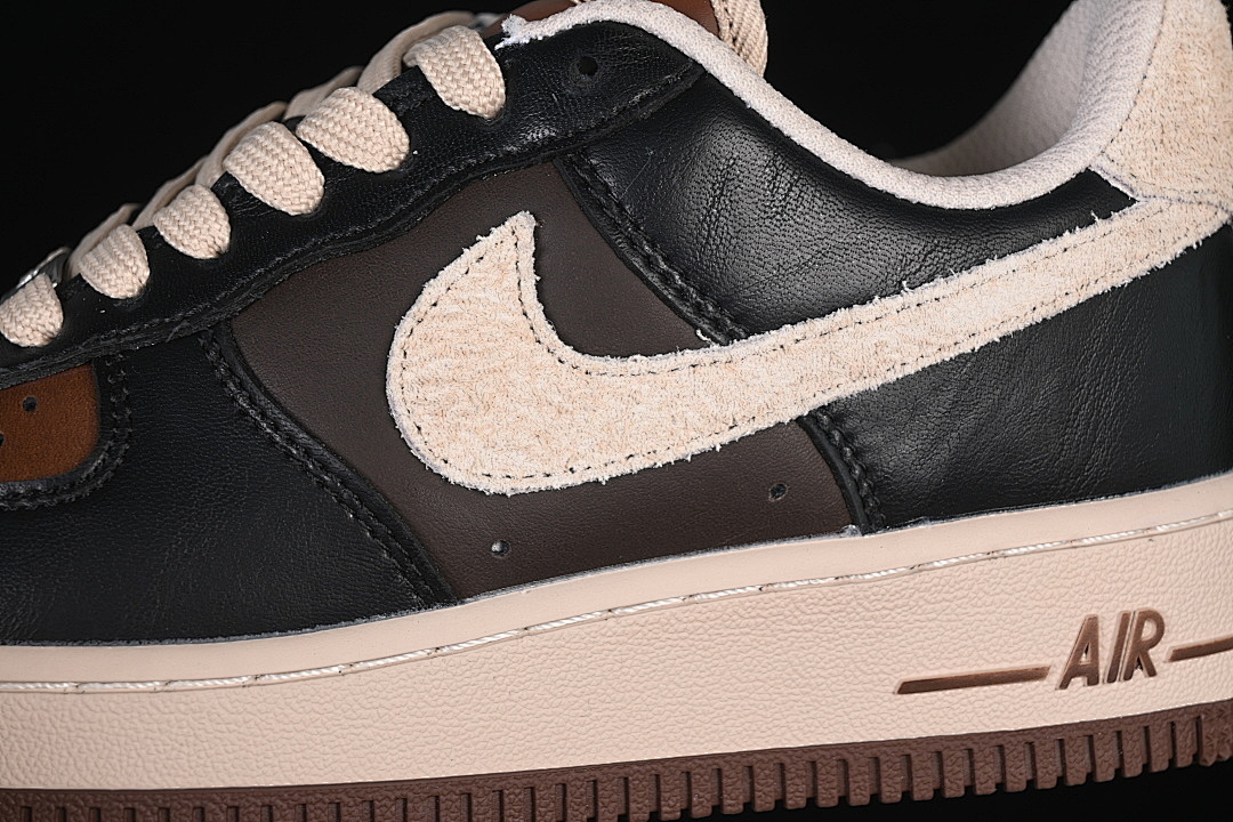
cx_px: 616
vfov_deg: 18.2
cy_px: 411
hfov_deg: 27.0
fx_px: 2569
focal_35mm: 75
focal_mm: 50
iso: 160
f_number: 6.3
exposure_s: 1/60
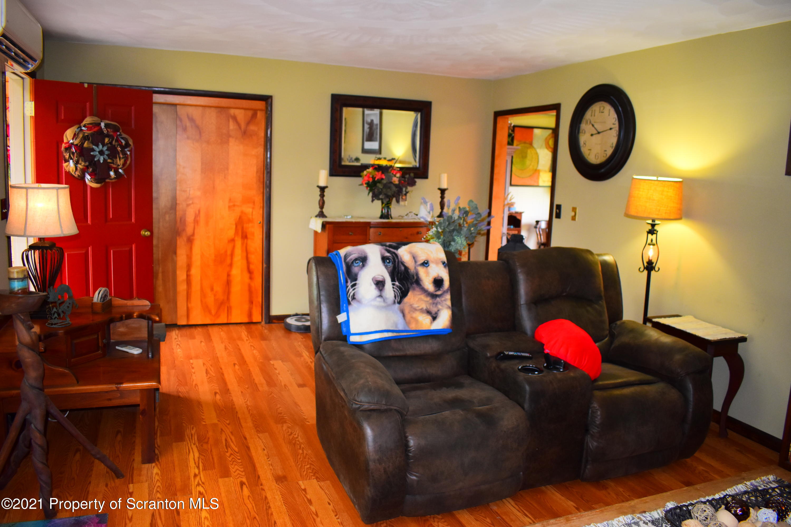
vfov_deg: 47.9
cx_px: 396
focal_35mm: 27
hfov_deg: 67.4
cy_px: 264
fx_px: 593
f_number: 3.5
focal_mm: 18
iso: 800
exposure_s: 1/60
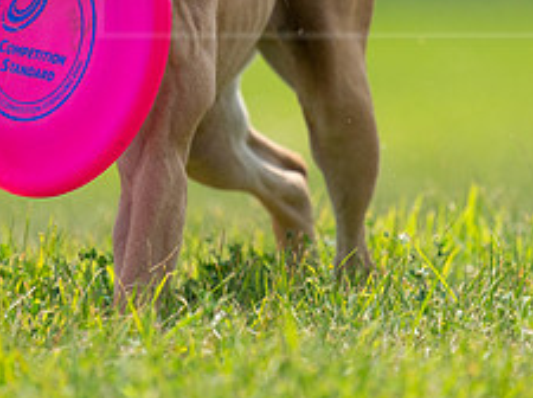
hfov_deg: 1.3
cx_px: 325
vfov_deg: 1.0
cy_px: 1
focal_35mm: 1490
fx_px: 22906
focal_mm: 600
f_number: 6.3
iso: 1250
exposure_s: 1/4000
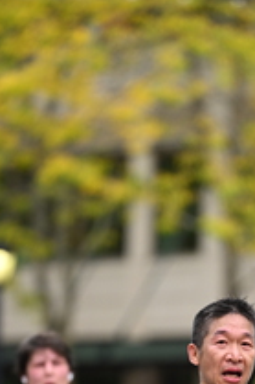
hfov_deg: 2.6
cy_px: 470
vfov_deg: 3.9
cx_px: 216
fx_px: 5608
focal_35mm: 527
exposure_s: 1/2000
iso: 640
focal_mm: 200
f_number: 2.8
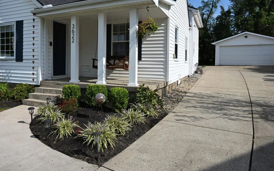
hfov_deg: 65.7
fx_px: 209
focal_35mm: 28
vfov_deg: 44.2
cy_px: 64
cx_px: 106
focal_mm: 19
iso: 125
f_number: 6.3
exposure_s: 1/800
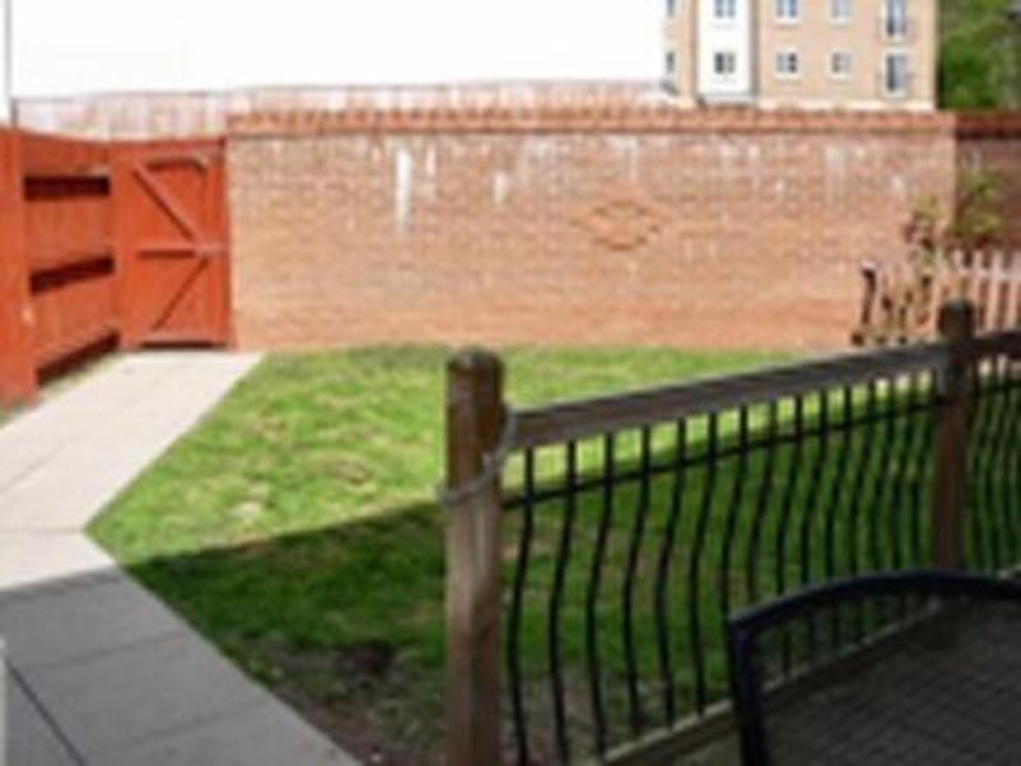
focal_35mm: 38
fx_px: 1121
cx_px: 510
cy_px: 383
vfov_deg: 37.7
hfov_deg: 49.0
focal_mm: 7.8
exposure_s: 1/443
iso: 79
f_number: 4.8
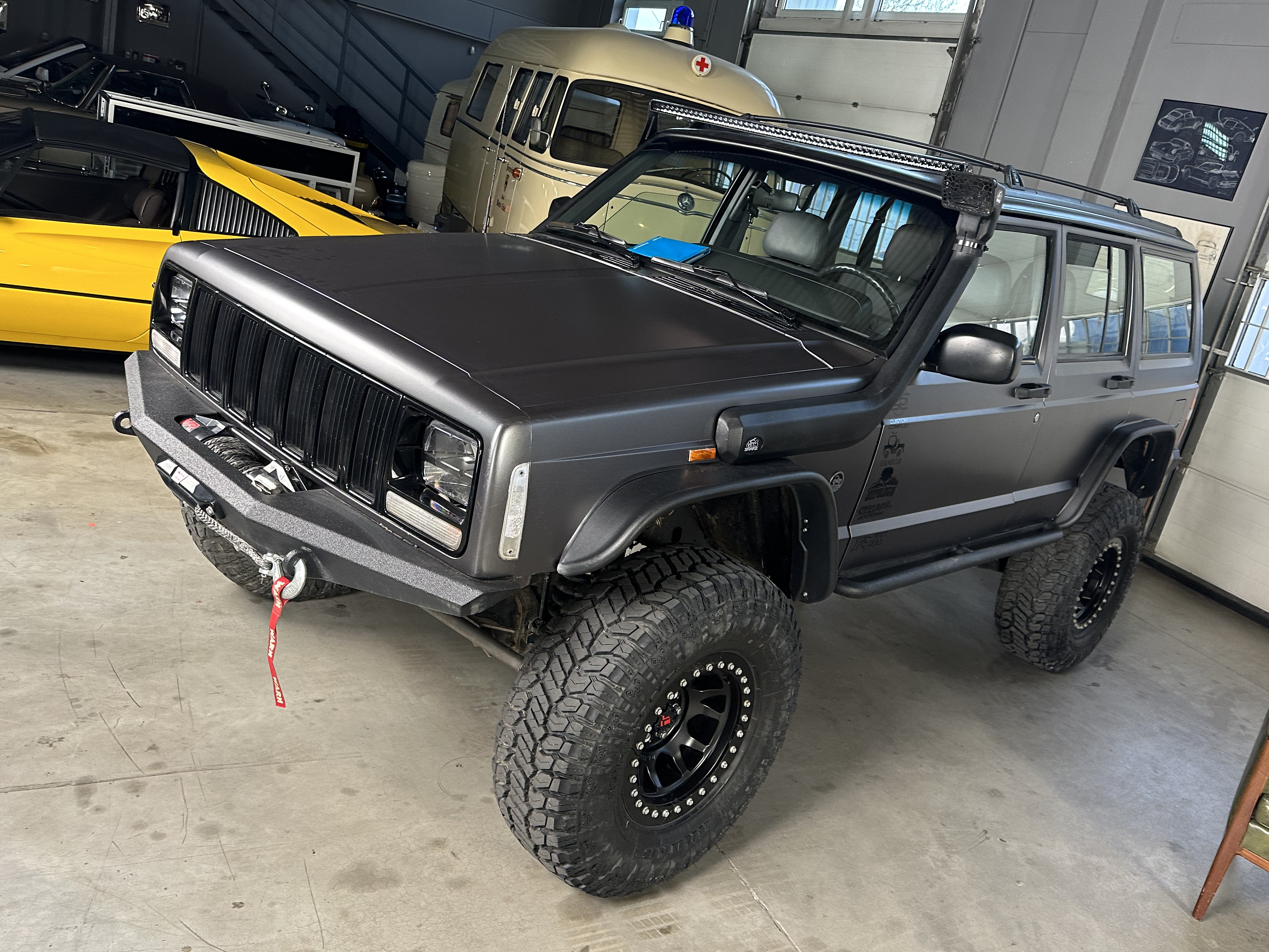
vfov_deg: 49.7
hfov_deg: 63.3
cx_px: 695
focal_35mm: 28
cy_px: 468
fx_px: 1026
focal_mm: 6.86
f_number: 1.78
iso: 200
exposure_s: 1/50
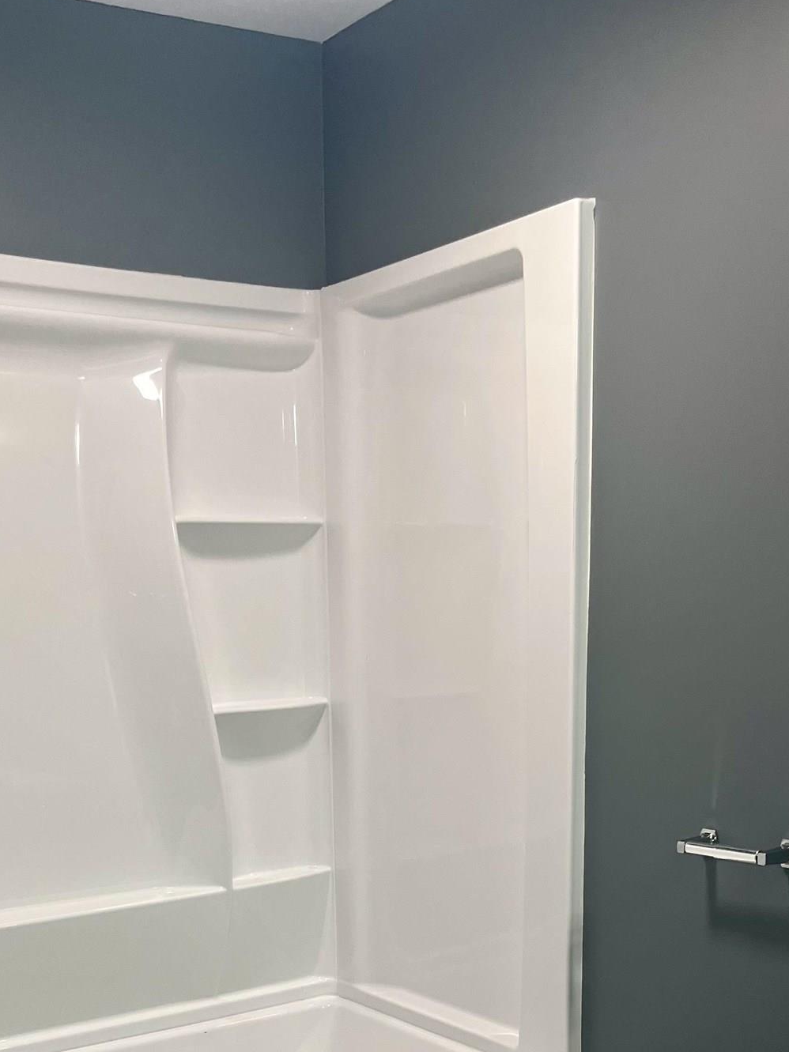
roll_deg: +1.1
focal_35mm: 45
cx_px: 327
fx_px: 1368
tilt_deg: -12.4
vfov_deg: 39.7
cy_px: 900
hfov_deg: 32.1
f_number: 1.6
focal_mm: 5.1
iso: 125
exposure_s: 1/120
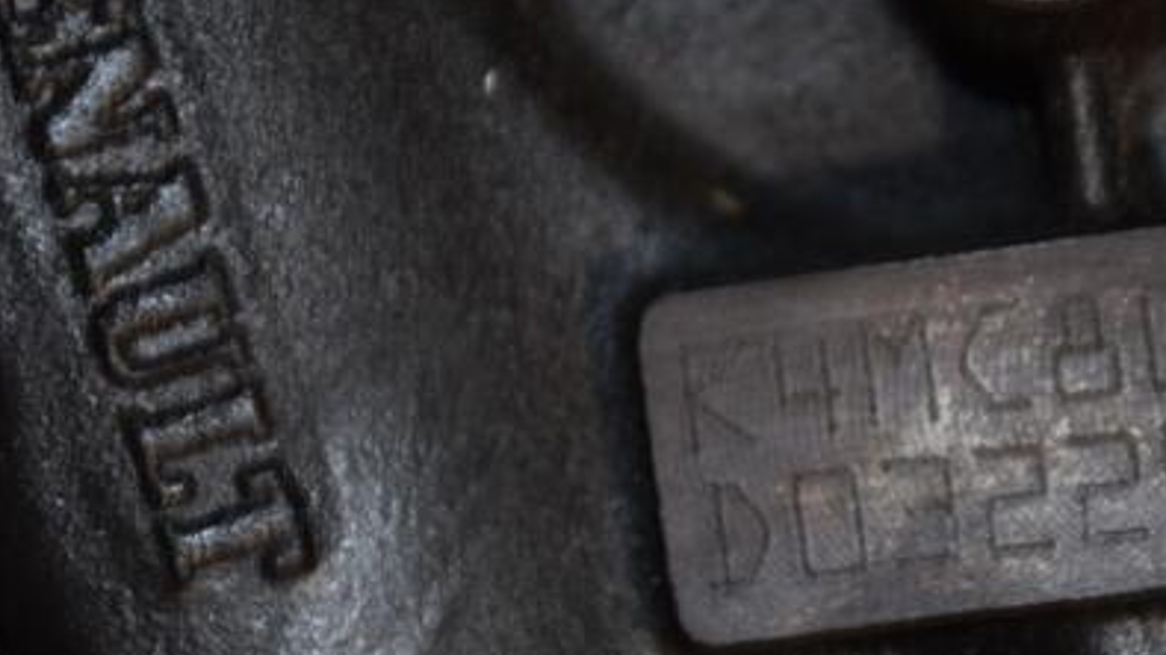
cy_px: 369
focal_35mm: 251
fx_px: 7752
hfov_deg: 8.6
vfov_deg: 4.8
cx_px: 809
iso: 800
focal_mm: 105
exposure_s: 1/60
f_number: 5.6
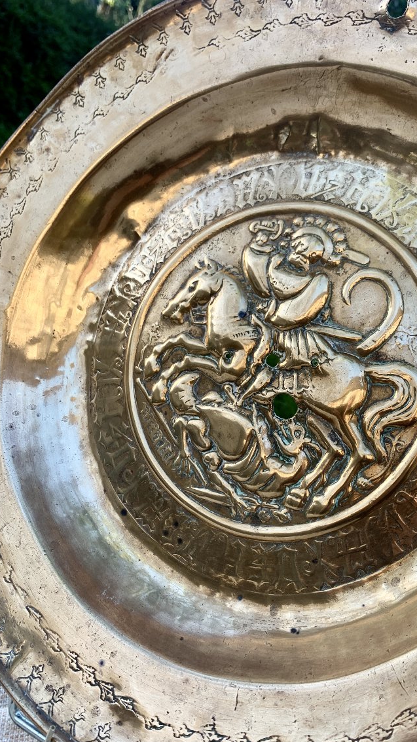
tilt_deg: -20.6
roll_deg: -7.3
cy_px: 382
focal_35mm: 30
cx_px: 276
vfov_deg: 64.3
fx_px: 590
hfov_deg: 38.5
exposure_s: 1/122
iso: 25
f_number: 1.8
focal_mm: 4.25
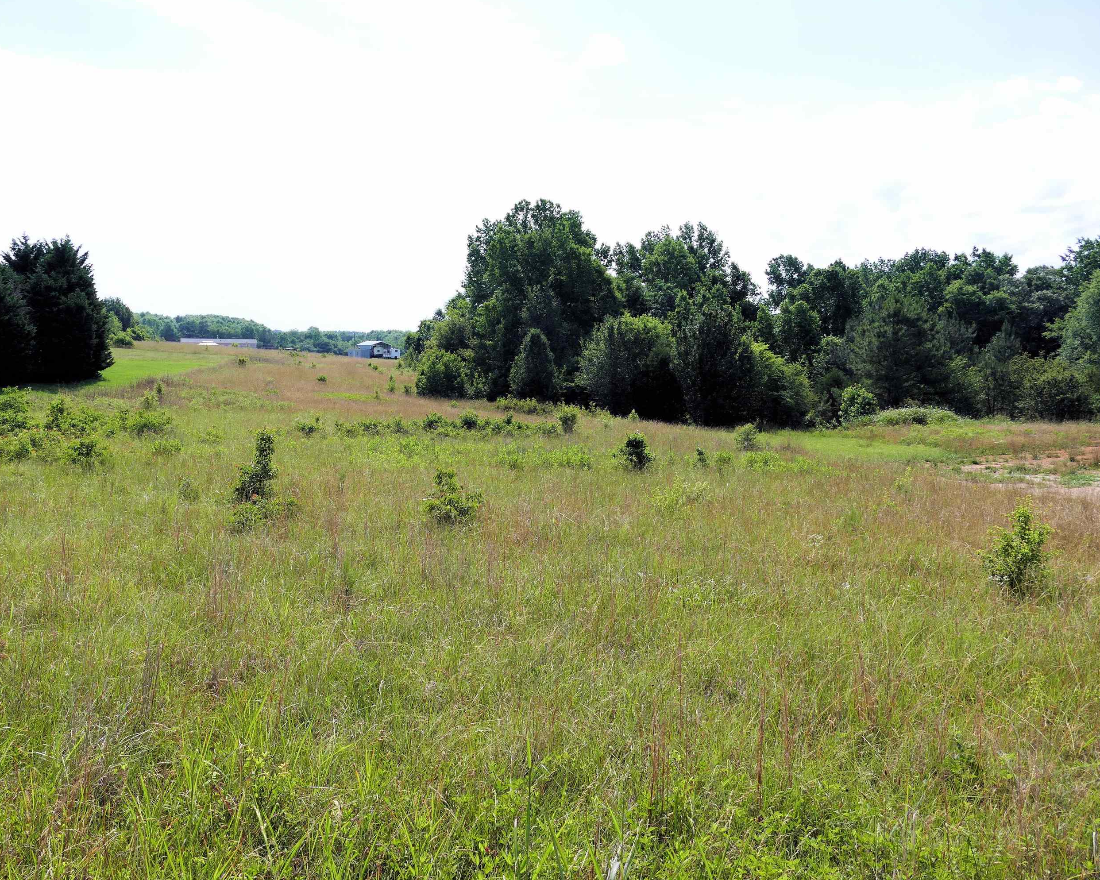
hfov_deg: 60.1
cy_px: 434
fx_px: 944
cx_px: 462
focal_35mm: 29
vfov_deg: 50.0
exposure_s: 1/2000
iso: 125
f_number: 2.8
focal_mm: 9.12
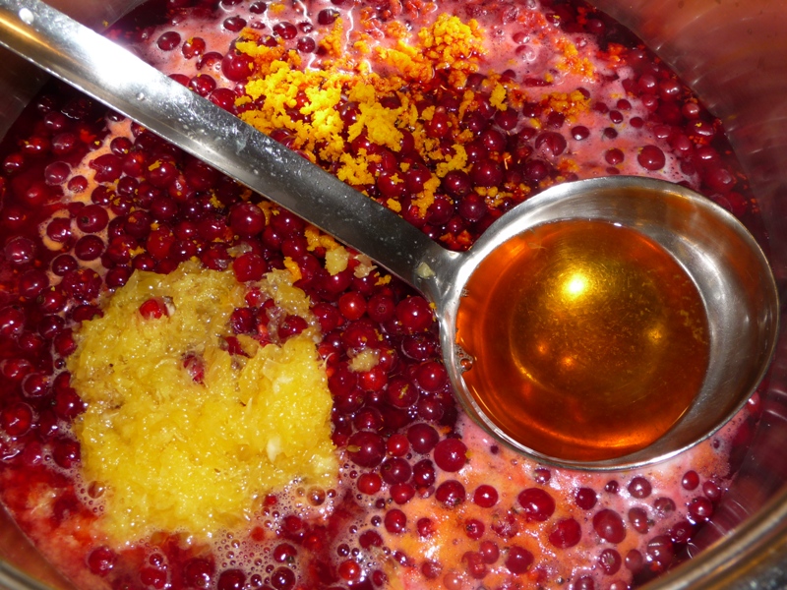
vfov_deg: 29.1
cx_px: 394
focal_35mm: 50
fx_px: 1137
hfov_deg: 38.2
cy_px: 295
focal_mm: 8.5
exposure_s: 1/30
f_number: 4.2
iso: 100
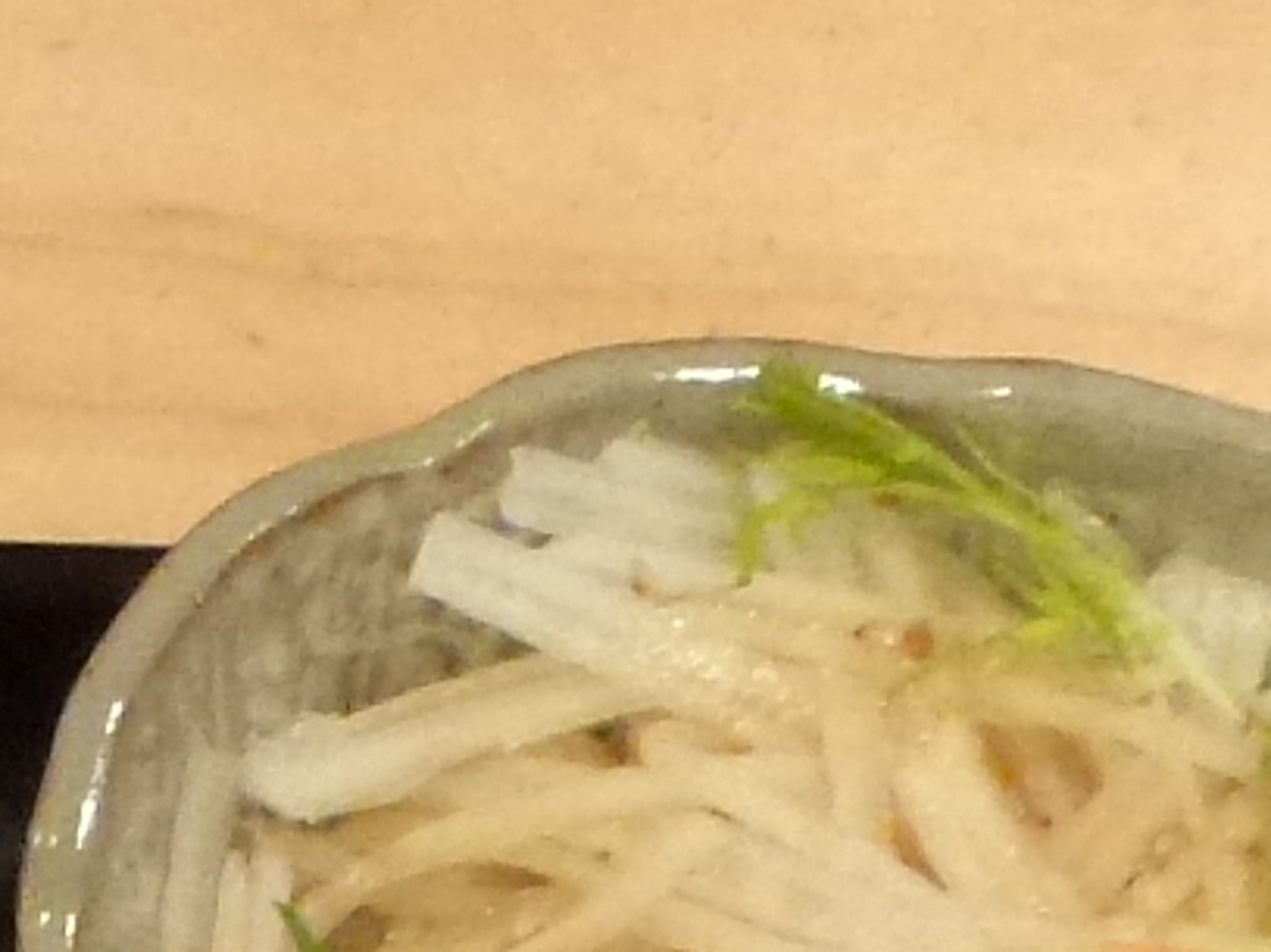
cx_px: -169
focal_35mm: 151
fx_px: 5543
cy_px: 2553
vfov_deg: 8.6
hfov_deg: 12.8
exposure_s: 1/15
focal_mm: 4.3
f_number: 3.3
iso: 400
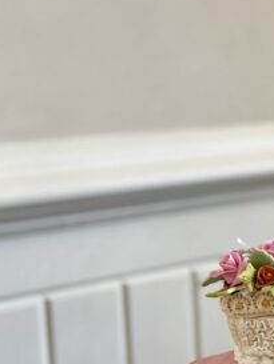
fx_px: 949
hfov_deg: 14.9
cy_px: 172
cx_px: 442
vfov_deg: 21.8
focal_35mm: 90
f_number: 1.78
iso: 200
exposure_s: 1/50
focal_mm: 6.76
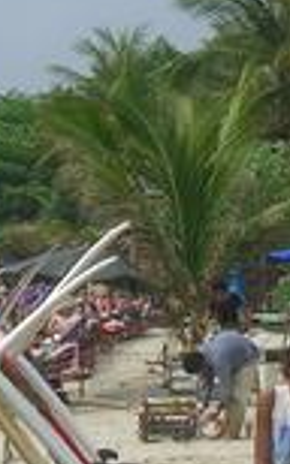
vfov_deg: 14.5
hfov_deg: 9.1
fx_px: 1824
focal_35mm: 144
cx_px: 252
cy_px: 286
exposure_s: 1/432
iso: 50
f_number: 5.6
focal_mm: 5.8
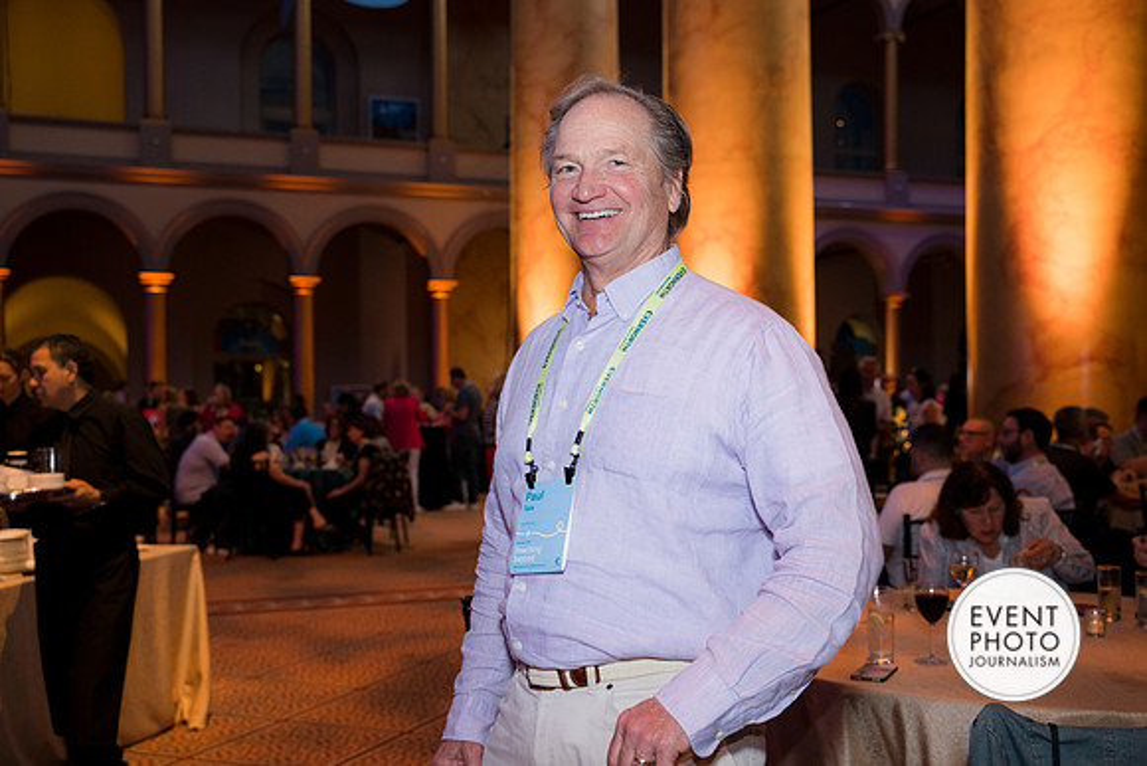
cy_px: 383
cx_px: 574
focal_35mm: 40
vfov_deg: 33.4
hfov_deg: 48.4
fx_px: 1275
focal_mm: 40
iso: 800
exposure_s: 1/100
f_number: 4
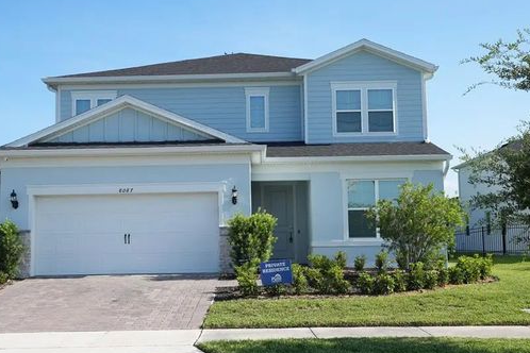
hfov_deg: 43.6
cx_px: 244
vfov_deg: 29.9
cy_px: 183
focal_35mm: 45
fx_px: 662
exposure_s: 1/400
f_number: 4.5
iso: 80
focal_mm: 35
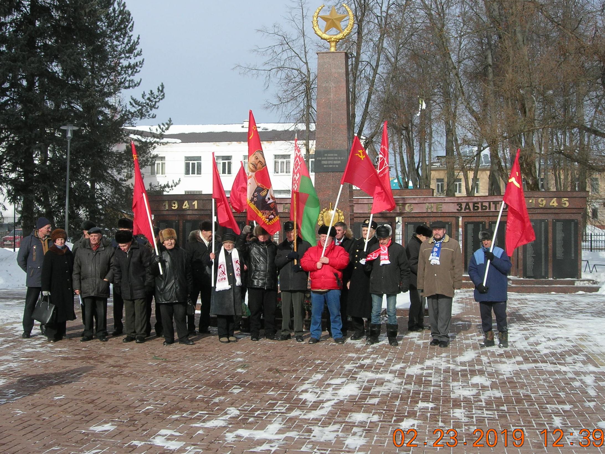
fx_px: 664
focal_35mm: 38
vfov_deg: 37.7
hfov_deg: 49.0
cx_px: 302
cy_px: 227
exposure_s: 1/550
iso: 64
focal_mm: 7.8
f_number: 4.8
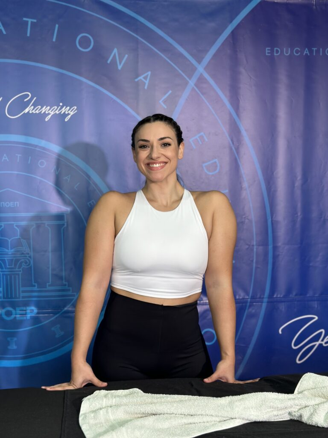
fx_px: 606
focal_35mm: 48
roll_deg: +0.5
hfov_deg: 30.3
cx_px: 164
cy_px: 219
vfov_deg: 39.7
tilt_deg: -2.7
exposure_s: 1/50
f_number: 1.78
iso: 125
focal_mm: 6.86
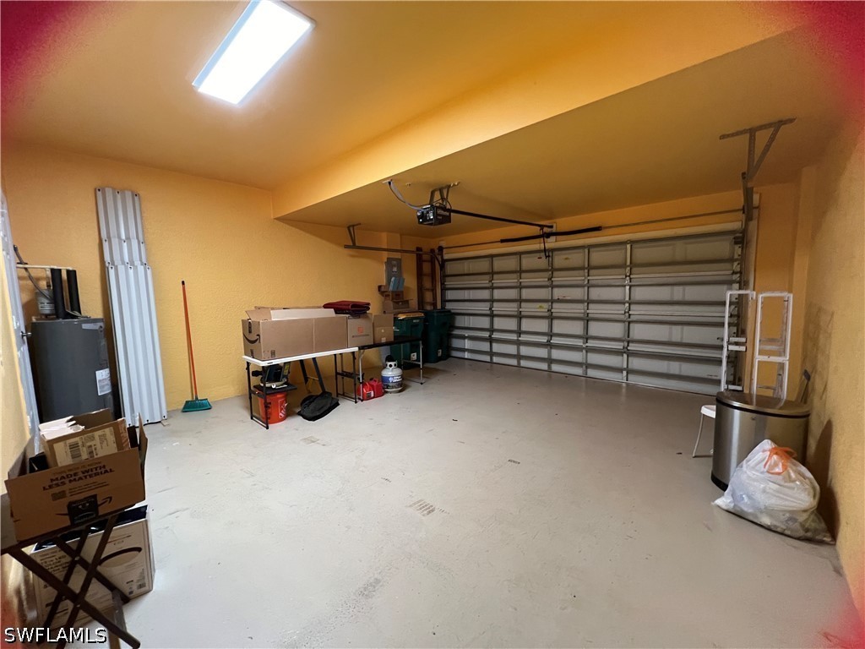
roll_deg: +1.7
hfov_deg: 106.2
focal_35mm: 13
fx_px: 325
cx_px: 432
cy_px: 324
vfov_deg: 89.9
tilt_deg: -5.8
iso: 500
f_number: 1.8
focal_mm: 1.57
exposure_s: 1/60
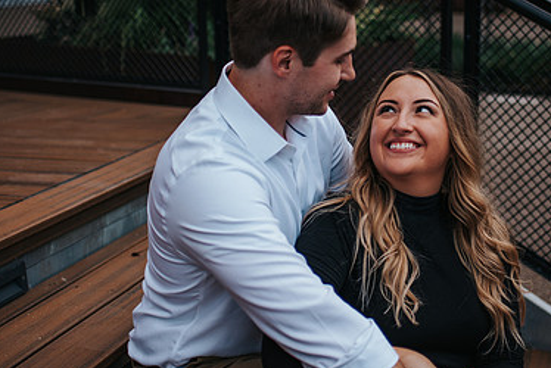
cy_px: 148
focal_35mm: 62
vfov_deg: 21.9
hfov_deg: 32.3
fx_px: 950
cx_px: 307
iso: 250
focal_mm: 35
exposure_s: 1/800
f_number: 1.8
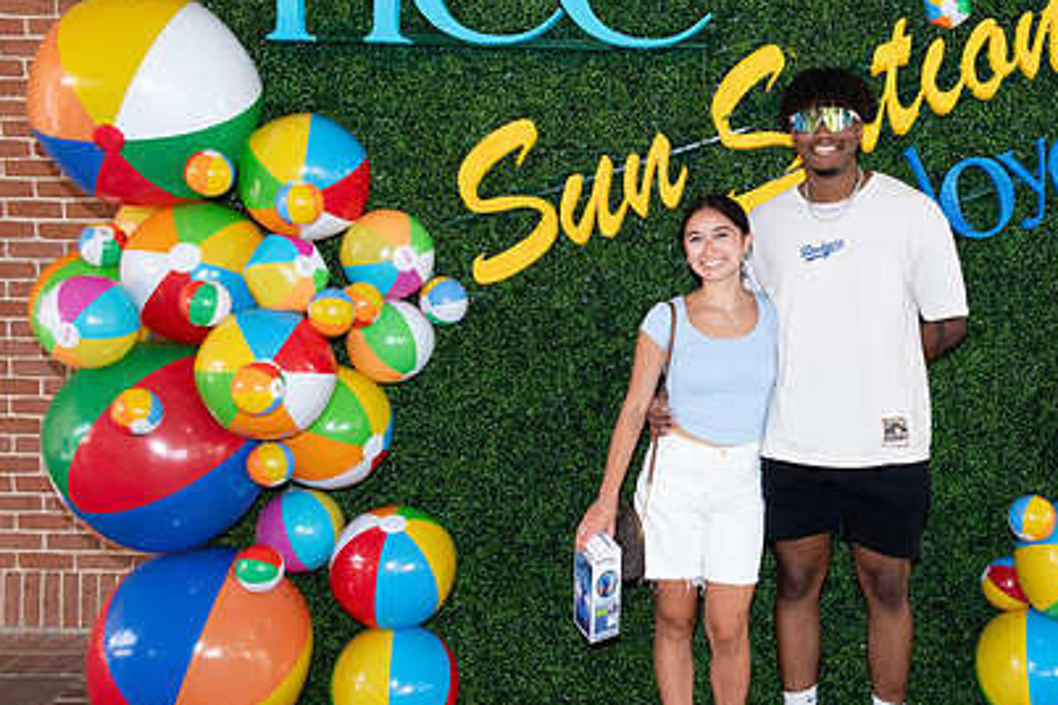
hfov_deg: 40.1
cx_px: 777
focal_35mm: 48
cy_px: 327
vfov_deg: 28.1
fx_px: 1411
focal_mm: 32
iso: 800
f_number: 7.1
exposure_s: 1/160
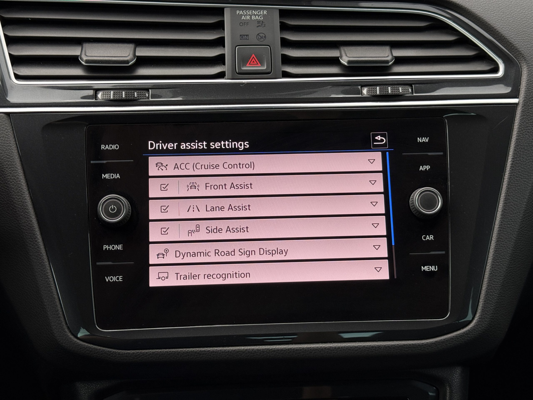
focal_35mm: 48
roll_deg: -0.1
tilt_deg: -23.0
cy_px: 200
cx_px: 266
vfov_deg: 30.3
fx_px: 739
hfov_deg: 39.7
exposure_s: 1/163
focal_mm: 6.76
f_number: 1.78
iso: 50
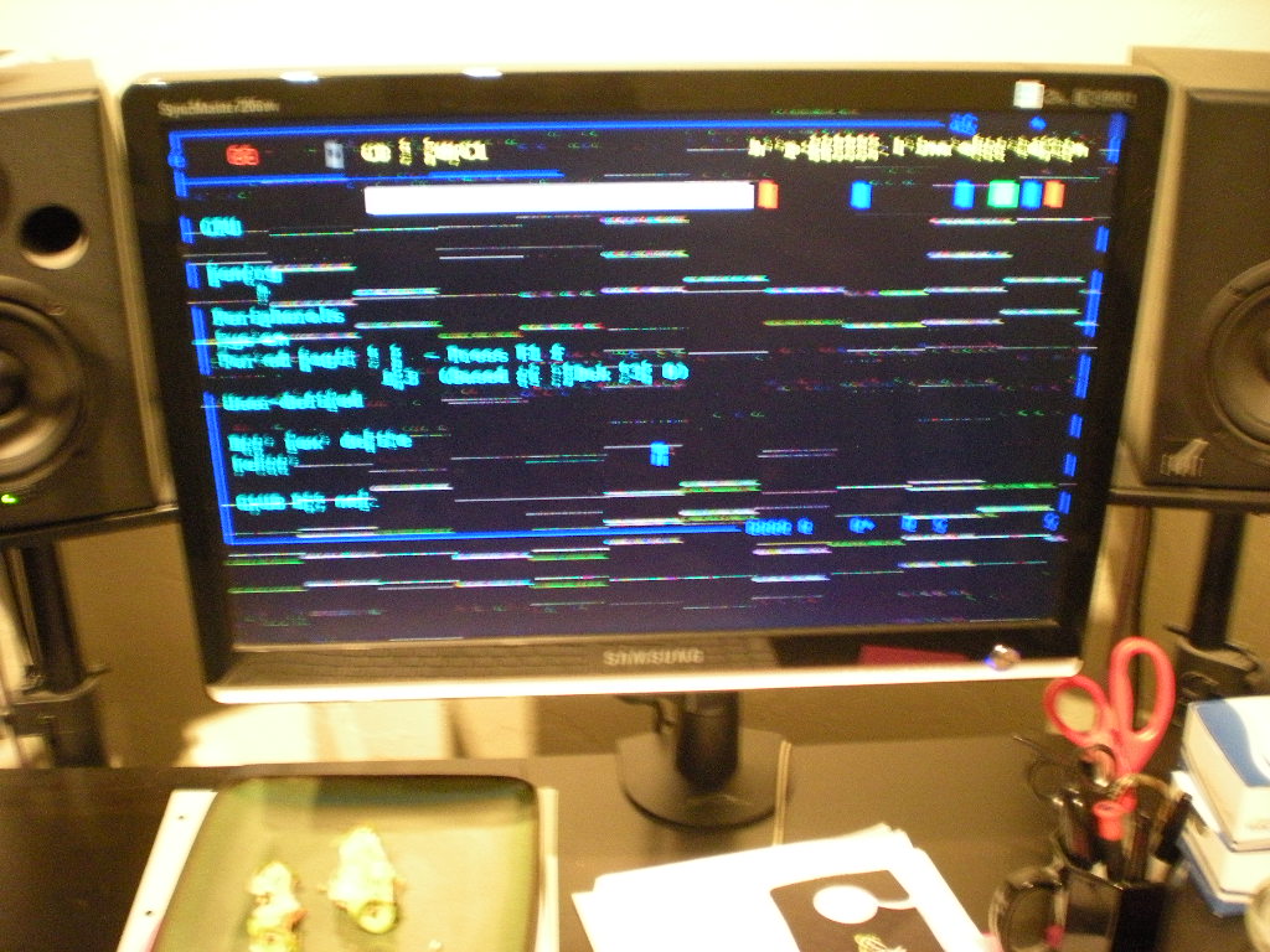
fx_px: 1394
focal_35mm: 38
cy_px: 476
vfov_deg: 37.7
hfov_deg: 49.0
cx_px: 635
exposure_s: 1/8
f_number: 3.1
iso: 585
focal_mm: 6.3
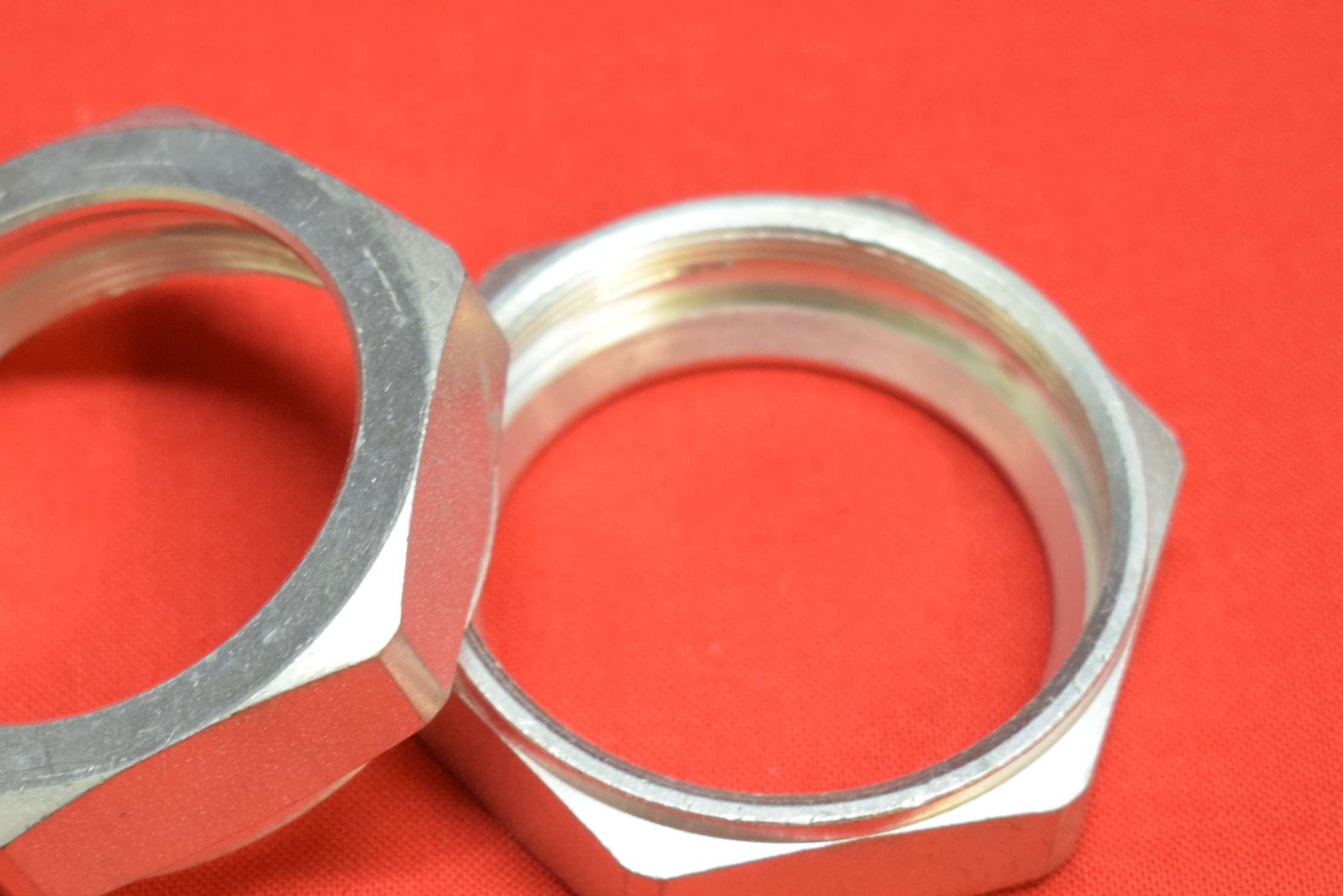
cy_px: 542
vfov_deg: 11.9
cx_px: 488
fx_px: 4291
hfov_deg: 17.8
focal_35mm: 115
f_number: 5
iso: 1000
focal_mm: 38
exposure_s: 1/60
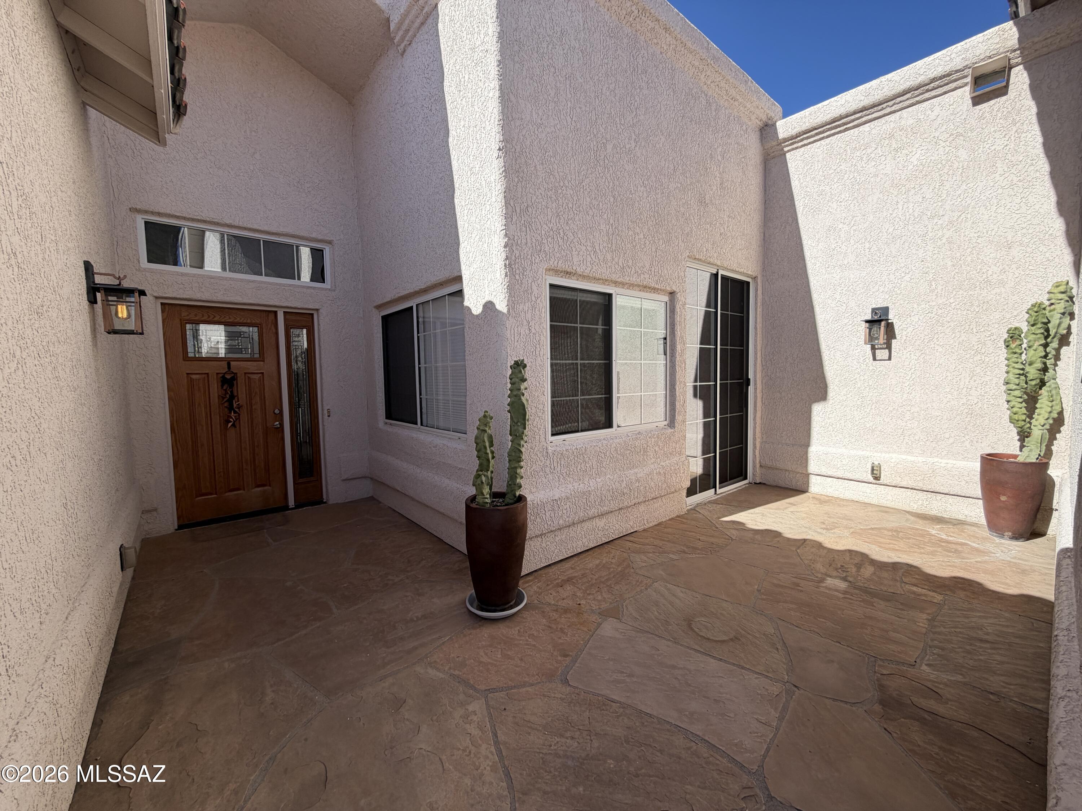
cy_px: 406
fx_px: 438
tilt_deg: -4.0
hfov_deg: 102.1
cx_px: 541
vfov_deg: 85.7
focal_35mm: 14
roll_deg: +1.3
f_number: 2.2
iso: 25
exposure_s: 1/770
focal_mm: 2.22
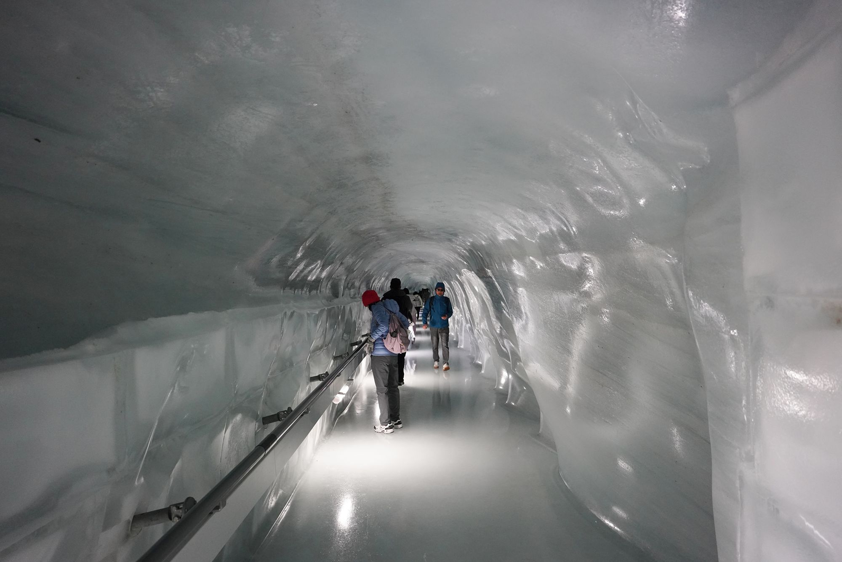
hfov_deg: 73.7
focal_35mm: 24
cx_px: 421
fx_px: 561
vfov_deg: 53.1
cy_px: 281
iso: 3200
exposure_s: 1/80
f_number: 4
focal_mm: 24
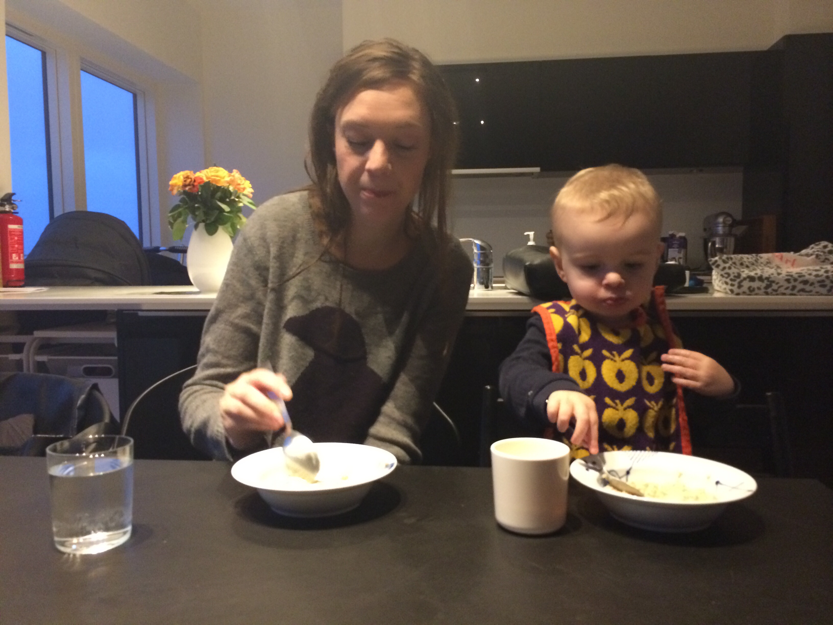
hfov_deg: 60.0
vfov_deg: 46.8
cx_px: 416
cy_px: 312
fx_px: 722
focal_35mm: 30
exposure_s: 1/15
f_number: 2.2
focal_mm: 4.12
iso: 400
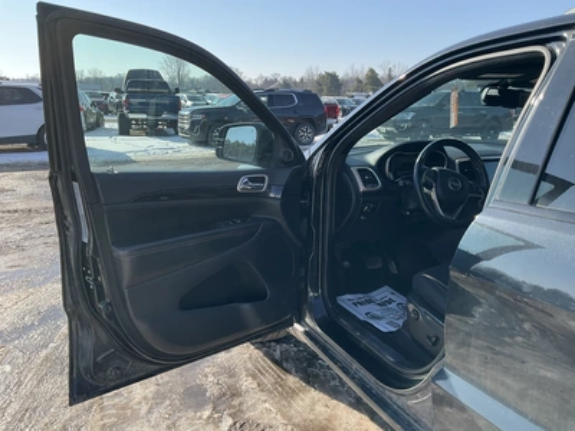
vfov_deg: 48.2
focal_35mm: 29
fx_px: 482
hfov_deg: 61.7
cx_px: 288
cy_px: 216
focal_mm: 3
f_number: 1.8
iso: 25
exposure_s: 1/842
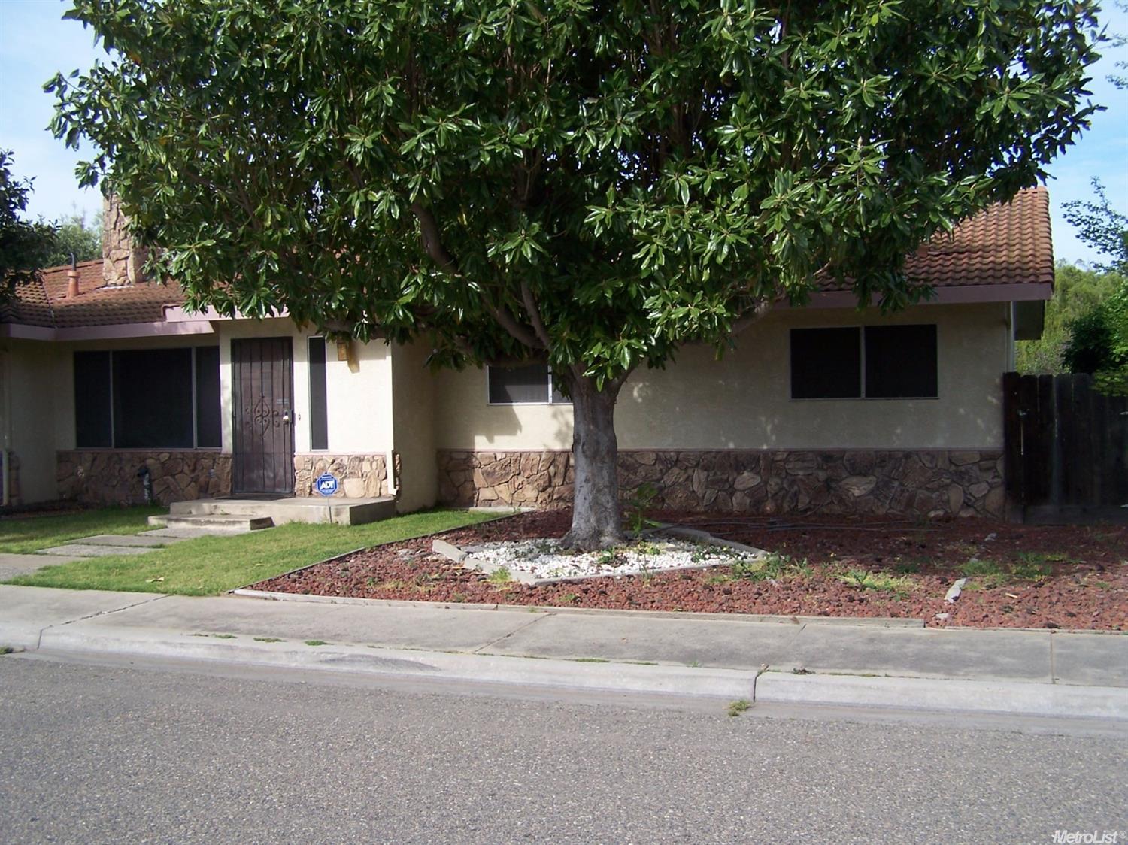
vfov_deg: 37.7
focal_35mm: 38
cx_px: 564
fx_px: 1238
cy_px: 422
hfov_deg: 49.0
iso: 80
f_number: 2.8
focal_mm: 6.3
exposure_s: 1/800
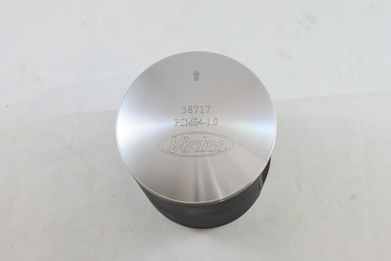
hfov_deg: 61.9
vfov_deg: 43.6
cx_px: 196
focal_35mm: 30
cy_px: 130
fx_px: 326
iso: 400
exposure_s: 1/200
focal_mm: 11.2
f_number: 3.8
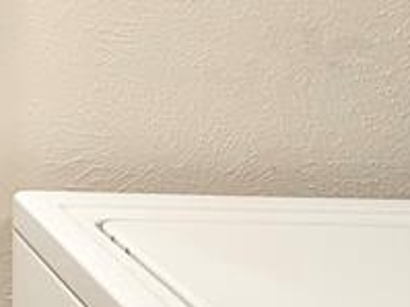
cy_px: -115
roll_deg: +0.9
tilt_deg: +0.3
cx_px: -334
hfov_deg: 19.7
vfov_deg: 18.7
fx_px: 852
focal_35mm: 72
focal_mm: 2.22
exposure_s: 1/120
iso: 320
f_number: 2.2
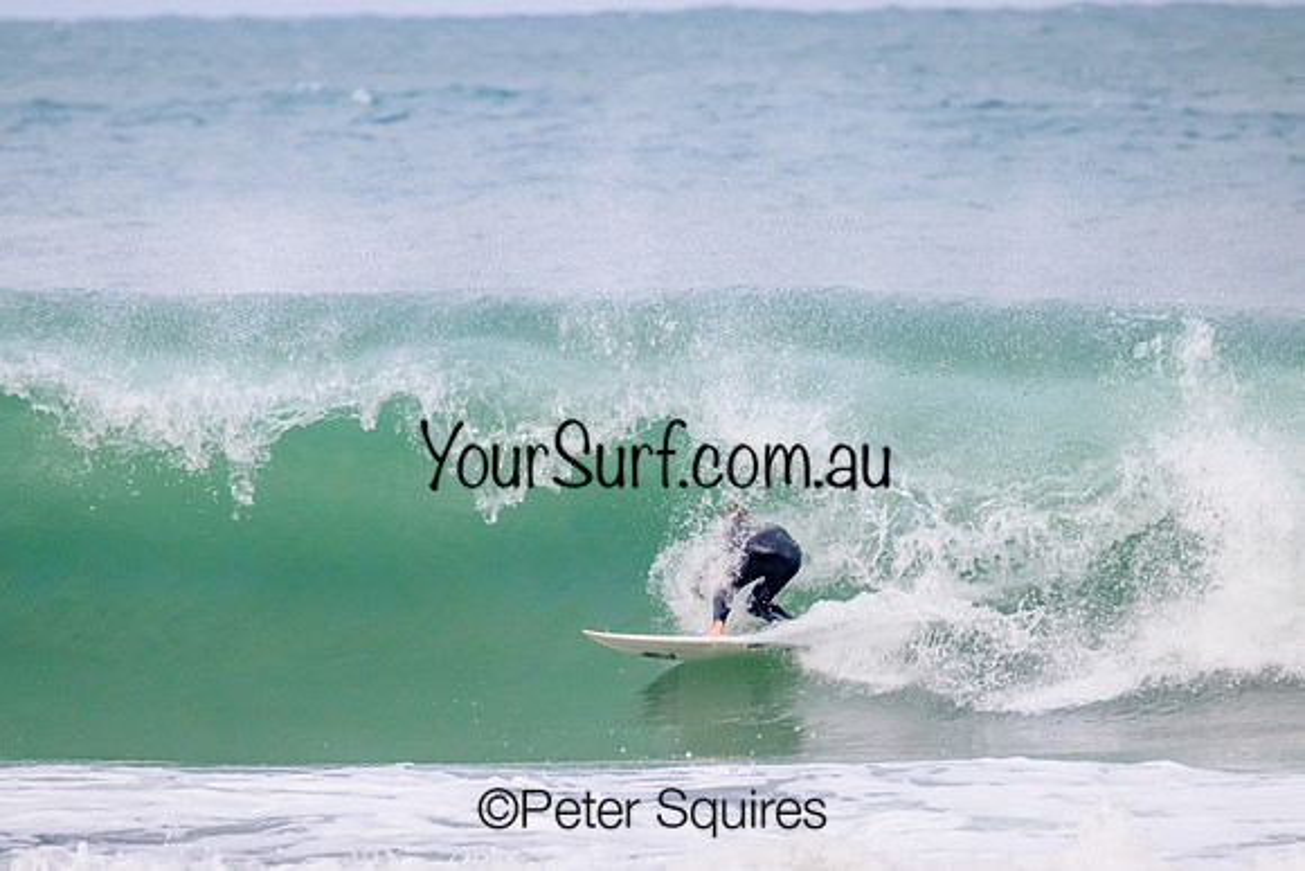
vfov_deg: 2.2
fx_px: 23094
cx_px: 652
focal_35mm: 637
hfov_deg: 3.2
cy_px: 436
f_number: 11
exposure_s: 1/2000
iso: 4500
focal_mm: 610
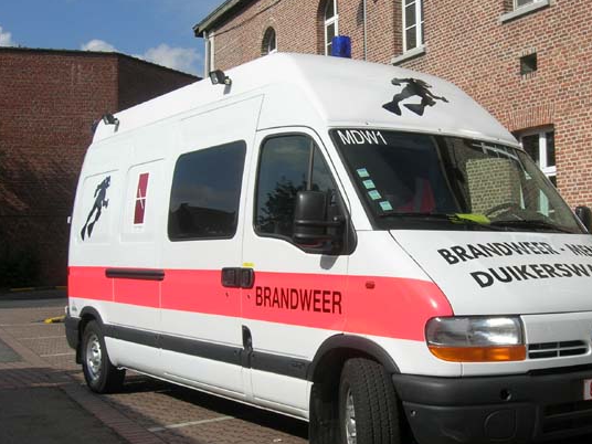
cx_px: 376
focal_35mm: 51
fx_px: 872
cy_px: 257
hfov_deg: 37.2
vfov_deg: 28.5
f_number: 4.8
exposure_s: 1/868
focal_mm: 7.8
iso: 64
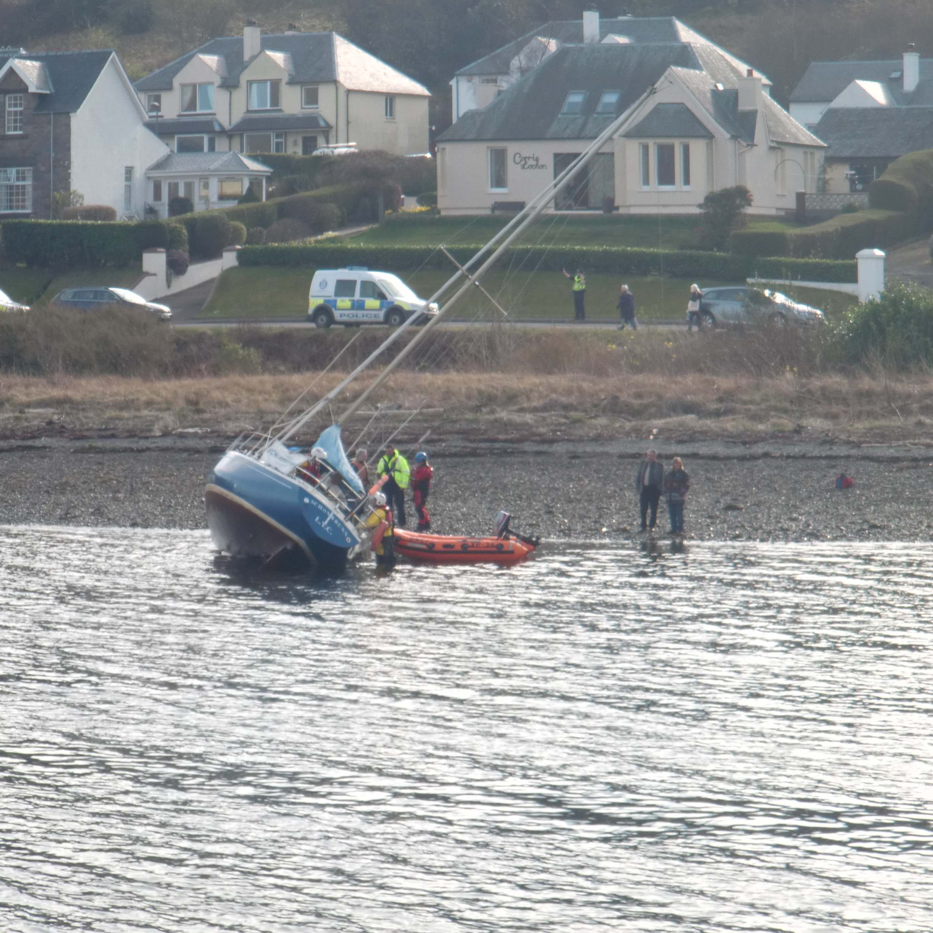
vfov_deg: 12.9
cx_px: 403
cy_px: 466
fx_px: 4117
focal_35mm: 135
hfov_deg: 12.9
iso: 64
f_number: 5.4
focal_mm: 19.98
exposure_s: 1/200
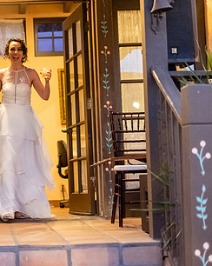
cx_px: -7
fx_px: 770
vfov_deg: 19.6
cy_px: 119
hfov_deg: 15.4
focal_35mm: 98
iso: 2500
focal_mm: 55
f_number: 1.8
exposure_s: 1/200
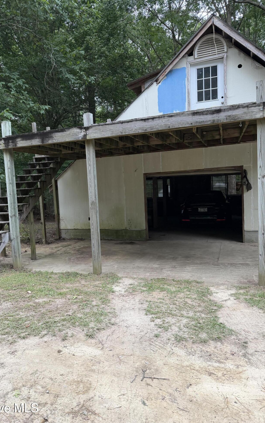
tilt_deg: -4.1
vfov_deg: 70.4
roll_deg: +3.1
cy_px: 212
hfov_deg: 47.4
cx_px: 108
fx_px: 300
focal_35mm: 26
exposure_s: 1/121
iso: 160
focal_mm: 6.76
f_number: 1.78
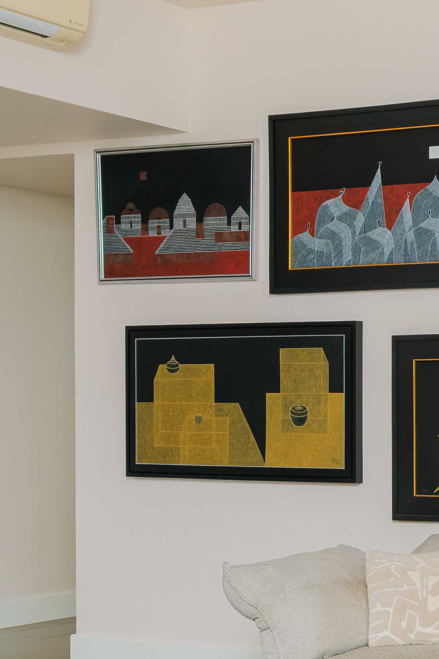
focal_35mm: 77
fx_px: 1408
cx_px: 637
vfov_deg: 26.1
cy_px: 448
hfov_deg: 16.3
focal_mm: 19.1
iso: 1000
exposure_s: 1/100
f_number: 7.1
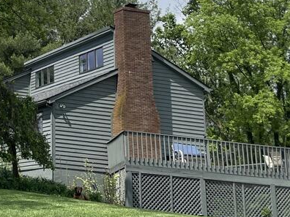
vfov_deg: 17.2
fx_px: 704
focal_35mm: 84
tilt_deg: +17.3
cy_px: 2
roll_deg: -3.7
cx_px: -103
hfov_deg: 20.9
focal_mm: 4.2
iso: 50
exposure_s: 1/5556
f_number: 1.6
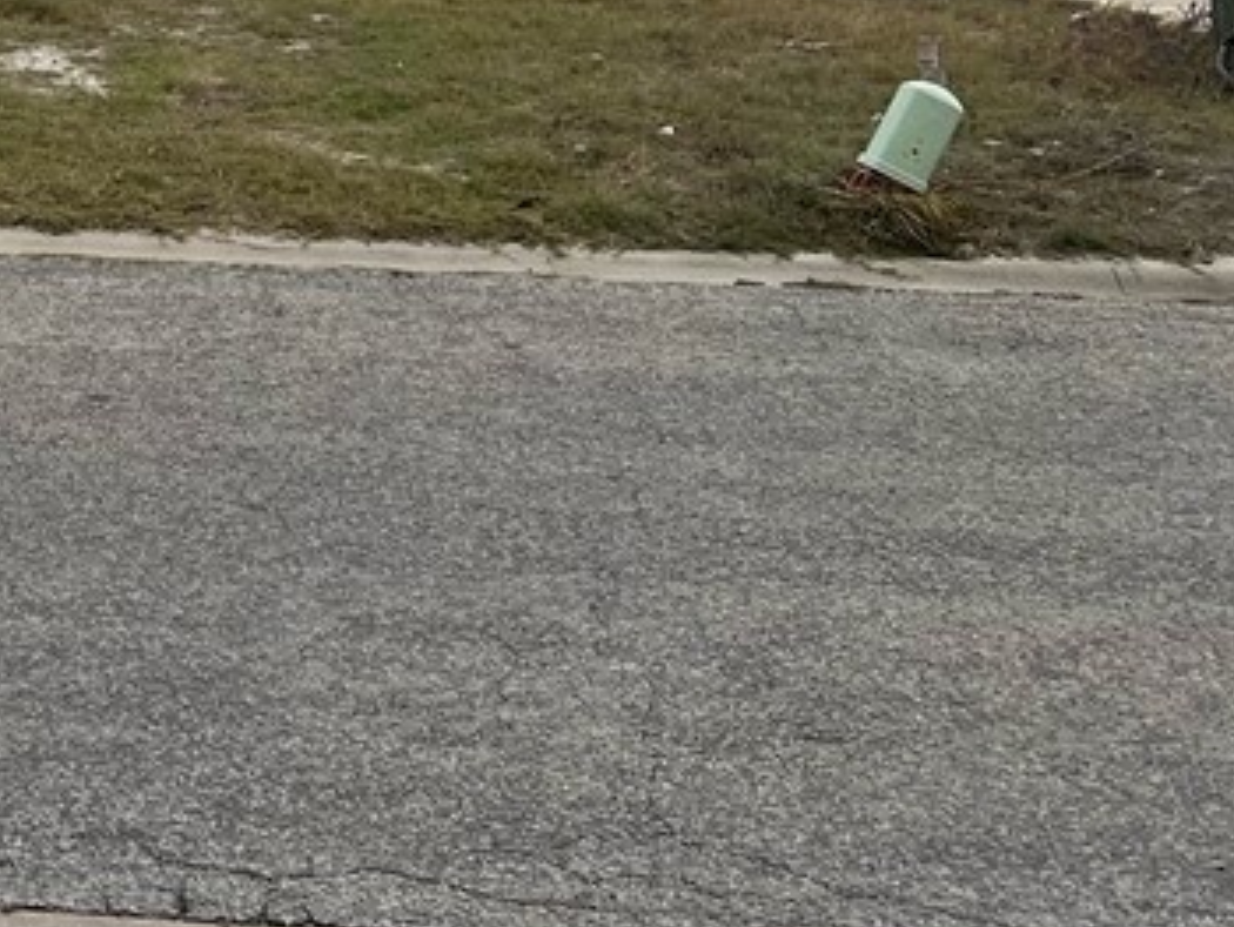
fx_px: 2711
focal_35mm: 76
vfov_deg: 18.0
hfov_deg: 23.3
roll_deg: -1.0
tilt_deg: +2.9
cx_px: -268
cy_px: -317
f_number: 1.5
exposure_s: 1/5587
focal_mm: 5.7
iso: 50
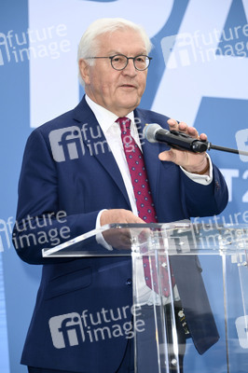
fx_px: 1294
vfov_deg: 16.4
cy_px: 186
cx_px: 124
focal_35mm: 125
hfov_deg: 10.9
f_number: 5.6
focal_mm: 125
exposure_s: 1/200
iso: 1000
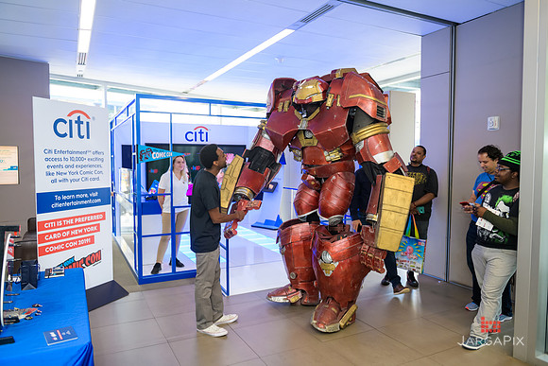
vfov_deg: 49.6
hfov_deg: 69.4
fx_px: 396
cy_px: 183
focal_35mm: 26
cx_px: 274
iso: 800
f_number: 3.2
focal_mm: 26
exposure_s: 1/125
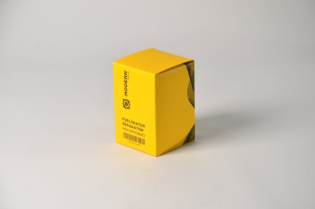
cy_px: 104
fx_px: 1375
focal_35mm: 158
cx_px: 158
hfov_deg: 13.1
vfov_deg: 8.7
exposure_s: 1/13
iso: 100
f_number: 8
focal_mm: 105
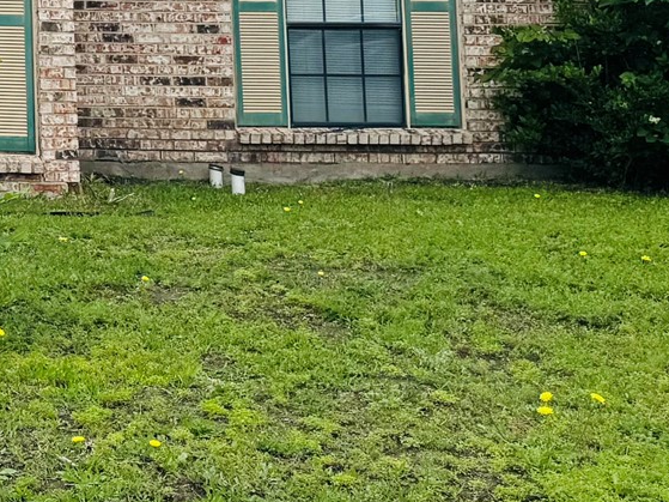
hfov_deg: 19.0
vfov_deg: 15.8
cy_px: -183
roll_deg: -0.4
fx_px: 1700
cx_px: -387
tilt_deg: +8.1
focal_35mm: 88
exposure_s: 1/4310
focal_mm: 6.76
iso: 80
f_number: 1.78
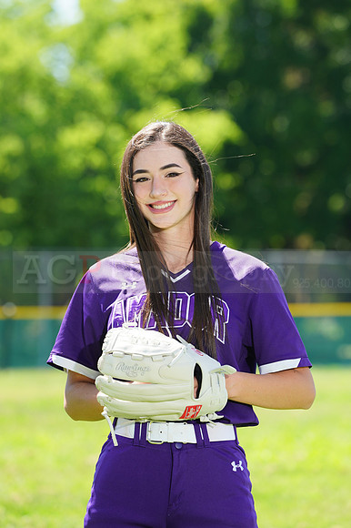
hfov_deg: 4.7
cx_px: 176
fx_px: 4305
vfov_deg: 7.0
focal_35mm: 294
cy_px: 264
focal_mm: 294
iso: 200
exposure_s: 1/160
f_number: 9
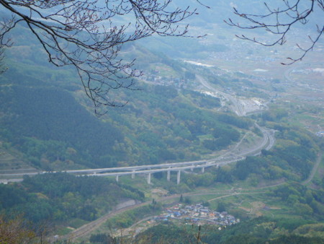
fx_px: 880
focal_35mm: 94
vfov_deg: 15.7
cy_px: 122
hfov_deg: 20.9
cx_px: 162
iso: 50
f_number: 5
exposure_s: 1/160
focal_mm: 16.7
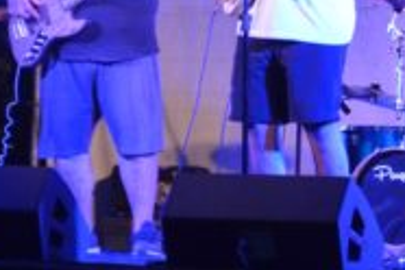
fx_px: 3463
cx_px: 483
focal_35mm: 308
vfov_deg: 4.5
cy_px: 8
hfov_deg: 6.6
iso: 1400
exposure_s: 1/30
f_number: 5.6
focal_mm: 55
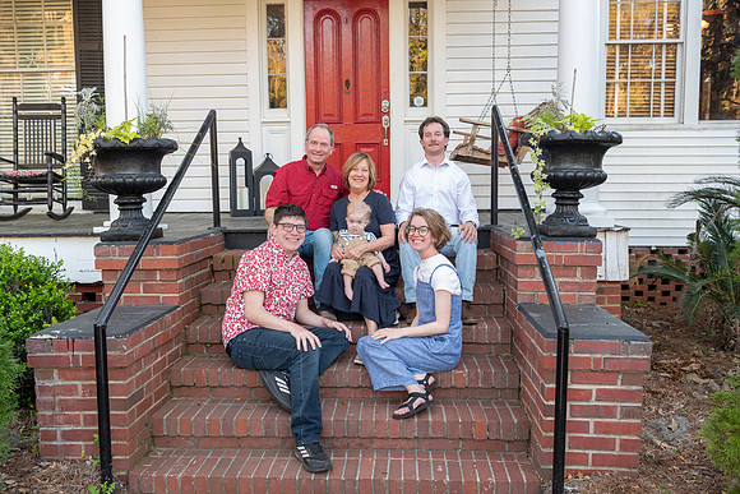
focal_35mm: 34
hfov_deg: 55.8
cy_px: 247
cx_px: 370
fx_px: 699
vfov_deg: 38.9
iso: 1250
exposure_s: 1/200
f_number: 5
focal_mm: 34
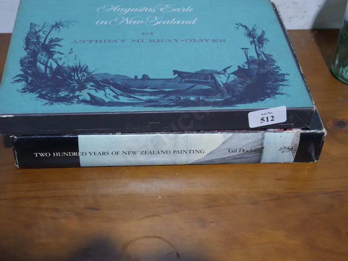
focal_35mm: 56
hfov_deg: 34.3
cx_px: 174
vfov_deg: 26.1
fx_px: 563
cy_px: 130
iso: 640
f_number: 5.3
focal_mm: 28
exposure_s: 1/60
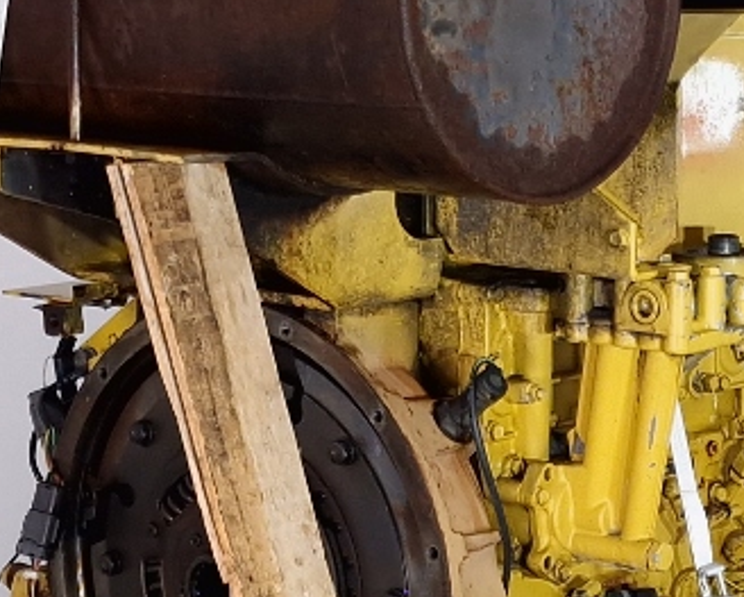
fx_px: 1543
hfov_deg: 26.7
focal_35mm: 70
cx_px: 581
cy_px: 331
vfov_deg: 21.9
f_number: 1.8
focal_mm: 6.4
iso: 125
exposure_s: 1/50
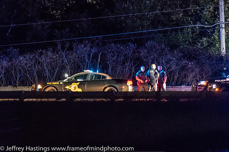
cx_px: 130
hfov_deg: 11.0
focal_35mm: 187
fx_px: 1186
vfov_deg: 7.4
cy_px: 70
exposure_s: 1/20
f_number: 4.5
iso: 12800
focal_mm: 102
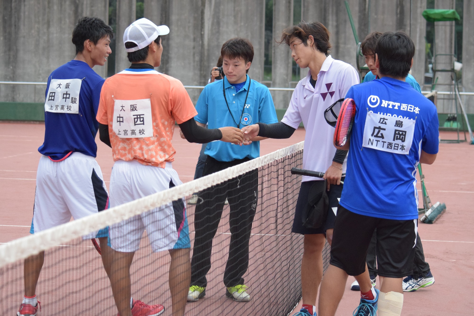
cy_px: 158
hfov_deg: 20.0
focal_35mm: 102
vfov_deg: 13.4
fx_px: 1343
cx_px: 237
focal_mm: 68
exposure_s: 1/2000
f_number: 4.5
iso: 2500
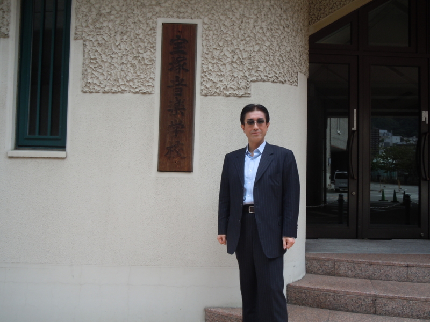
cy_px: 161
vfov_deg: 42.9
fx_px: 410
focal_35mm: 33
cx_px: 215
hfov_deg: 55.4
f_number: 4
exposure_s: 1/250
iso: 100
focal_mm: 5.9
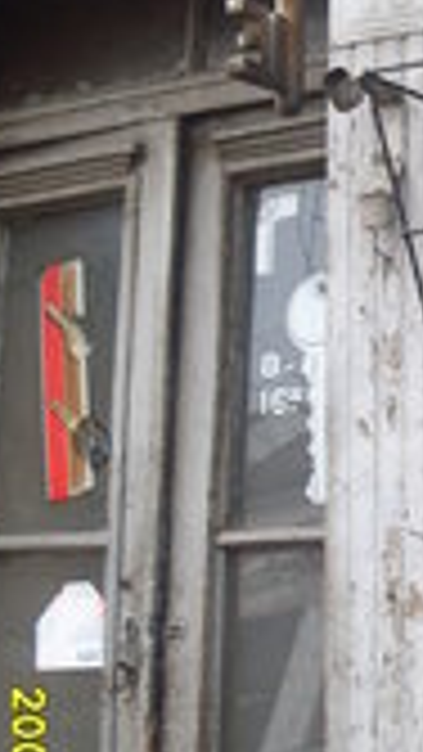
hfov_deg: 11.8
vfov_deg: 21.5
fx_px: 1973
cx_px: 572
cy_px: 293
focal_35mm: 99
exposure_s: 1/90
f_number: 2.8
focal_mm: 6.3
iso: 100
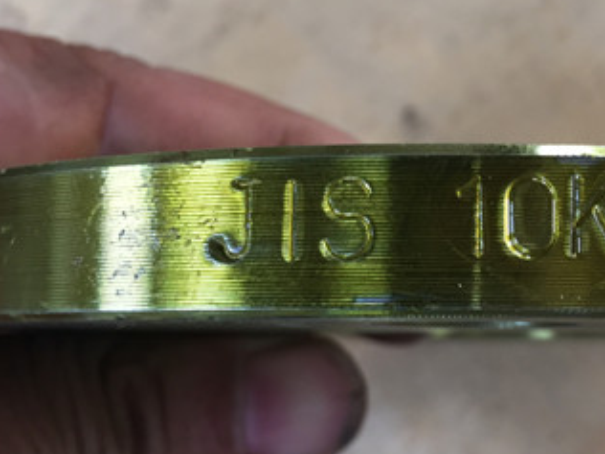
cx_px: 538
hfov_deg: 33.2
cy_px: 224
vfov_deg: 26.6
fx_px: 961
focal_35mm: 55
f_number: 2.2
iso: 64
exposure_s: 1/33
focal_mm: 4.15
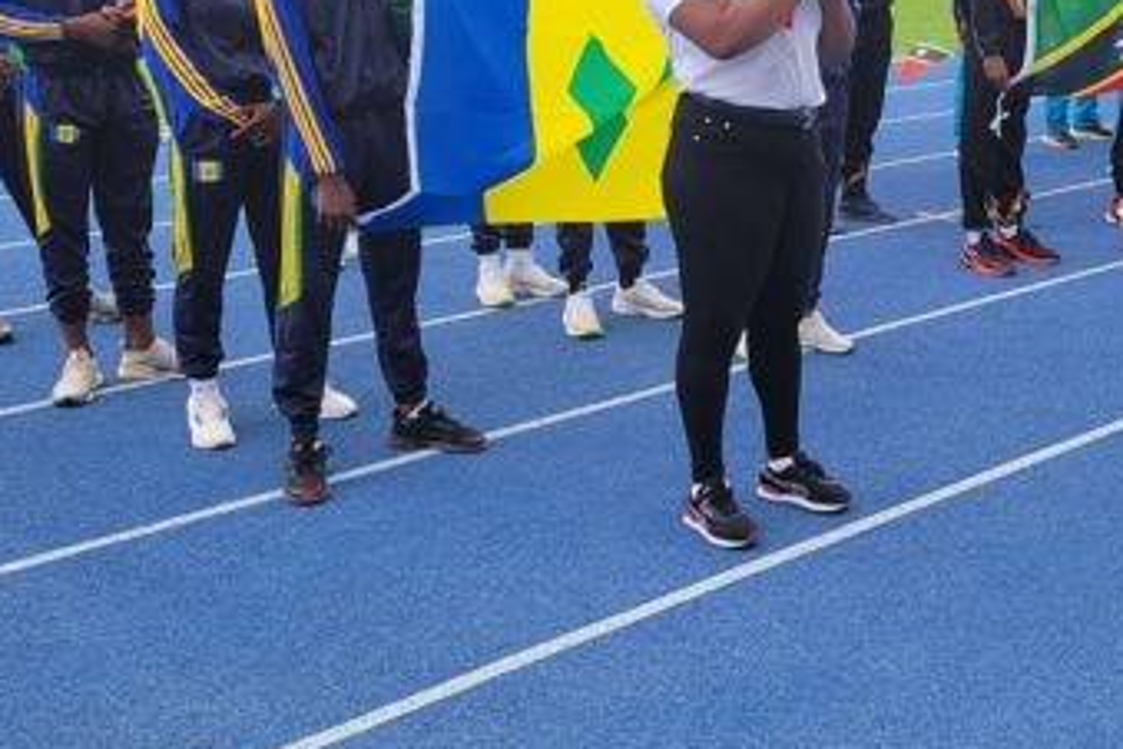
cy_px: 355
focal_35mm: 51
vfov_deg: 26.5
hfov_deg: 38.0
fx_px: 1591
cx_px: 822
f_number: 1.8
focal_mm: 5.4
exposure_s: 1/217
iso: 40
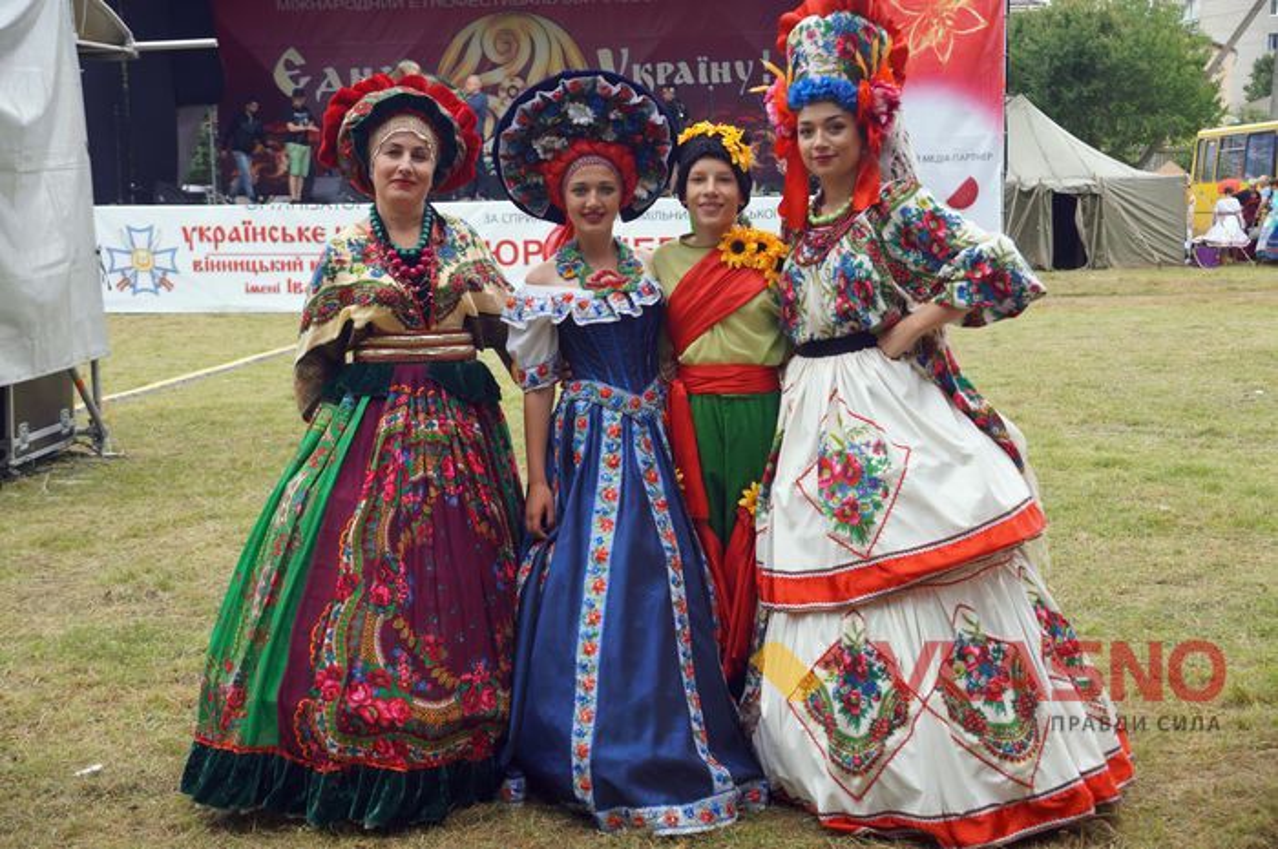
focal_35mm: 52
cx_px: 639
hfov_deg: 37.9
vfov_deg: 25.7
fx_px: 1862
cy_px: 424
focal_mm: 35
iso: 125
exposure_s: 1/160
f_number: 4.5
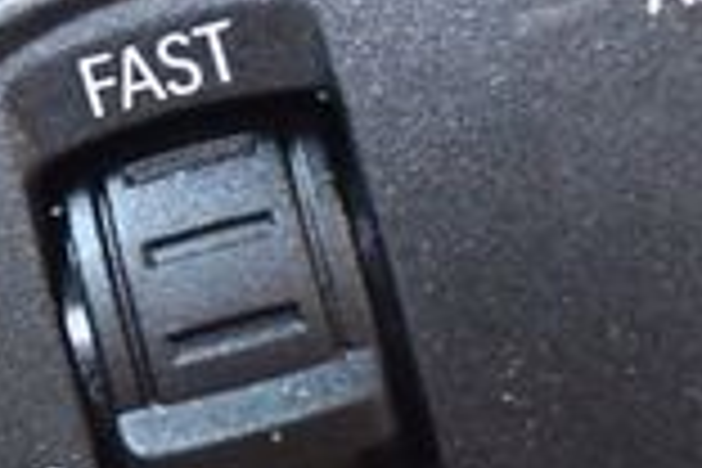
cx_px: 274
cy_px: 212
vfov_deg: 7.4
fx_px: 3607
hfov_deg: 11.1
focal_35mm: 185
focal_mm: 30
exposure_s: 1/60
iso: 12800
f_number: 4.5
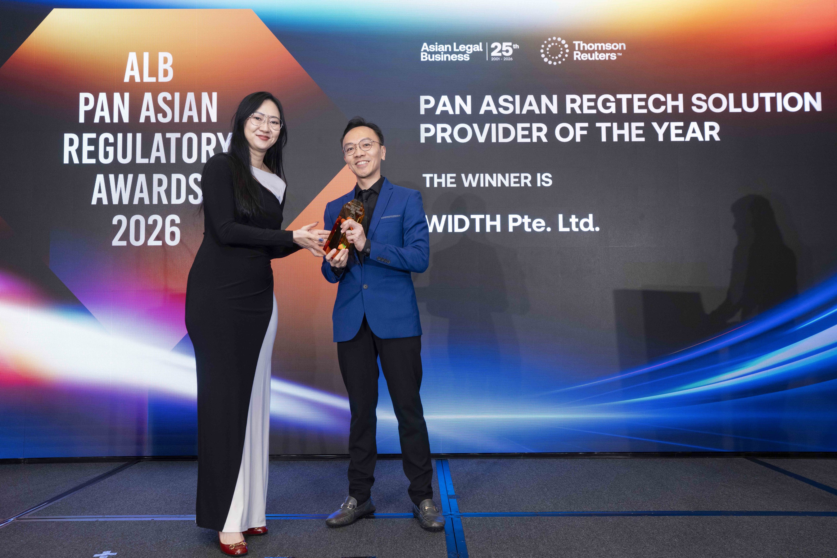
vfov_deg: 46.4
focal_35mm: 28
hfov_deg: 65.5
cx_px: 418
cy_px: 279
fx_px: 651
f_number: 4.5
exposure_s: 1/100
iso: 1000
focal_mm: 28
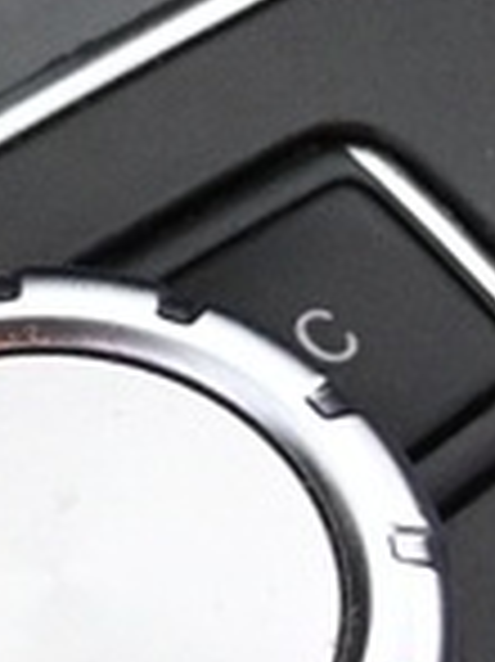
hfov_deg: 4.2
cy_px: 743
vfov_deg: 5.7
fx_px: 6664
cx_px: -306
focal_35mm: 349
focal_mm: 22
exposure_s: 1/60
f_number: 4
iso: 4000
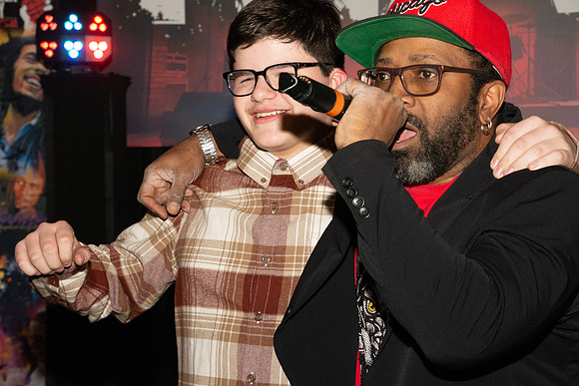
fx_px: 1568
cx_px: 290
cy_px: 193
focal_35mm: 98
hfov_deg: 20.9
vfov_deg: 14.0
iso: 4000
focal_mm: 65
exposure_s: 1/160
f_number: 9
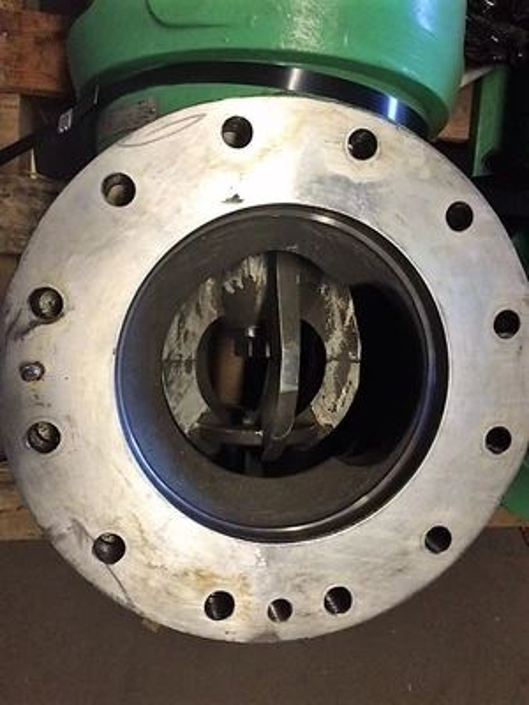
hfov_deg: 48.2
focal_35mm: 29
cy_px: 352
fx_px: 591
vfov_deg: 61.7
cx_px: 264
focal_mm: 4.15
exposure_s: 1/30
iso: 200
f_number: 2.2
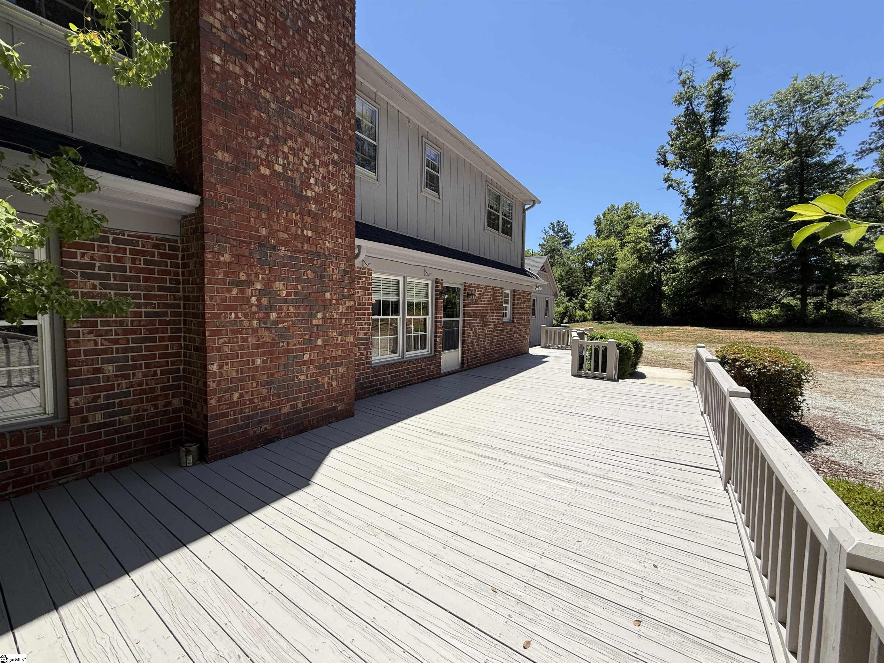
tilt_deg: -2.2
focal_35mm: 14
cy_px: 332
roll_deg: -1.5
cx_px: 442
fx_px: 358
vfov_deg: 85.7
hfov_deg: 102.1
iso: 50
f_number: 2.2
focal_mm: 2.22
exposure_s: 1/2024
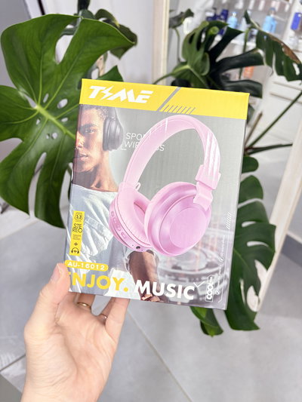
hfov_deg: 53.1
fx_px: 302
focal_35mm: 26
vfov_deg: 67.3
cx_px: 151
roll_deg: +9.7
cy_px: 201
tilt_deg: -39.3
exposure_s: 1/50
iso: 160
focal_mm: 5.96
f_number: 1.6
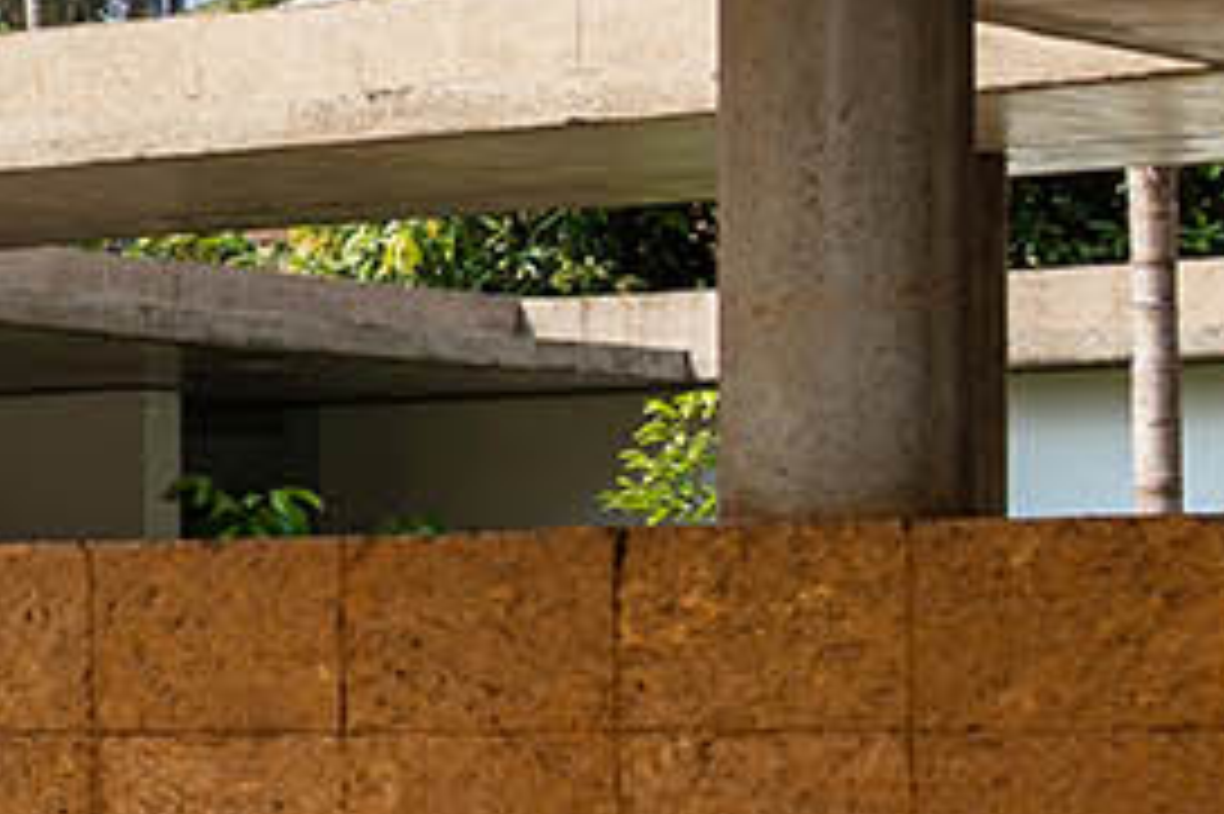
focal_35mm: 159
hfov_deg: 11.8
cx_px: -1102
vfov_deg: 8.4
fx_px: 5403
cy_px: -373
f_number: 7.1
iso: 160
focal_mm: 24
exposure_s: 1/320
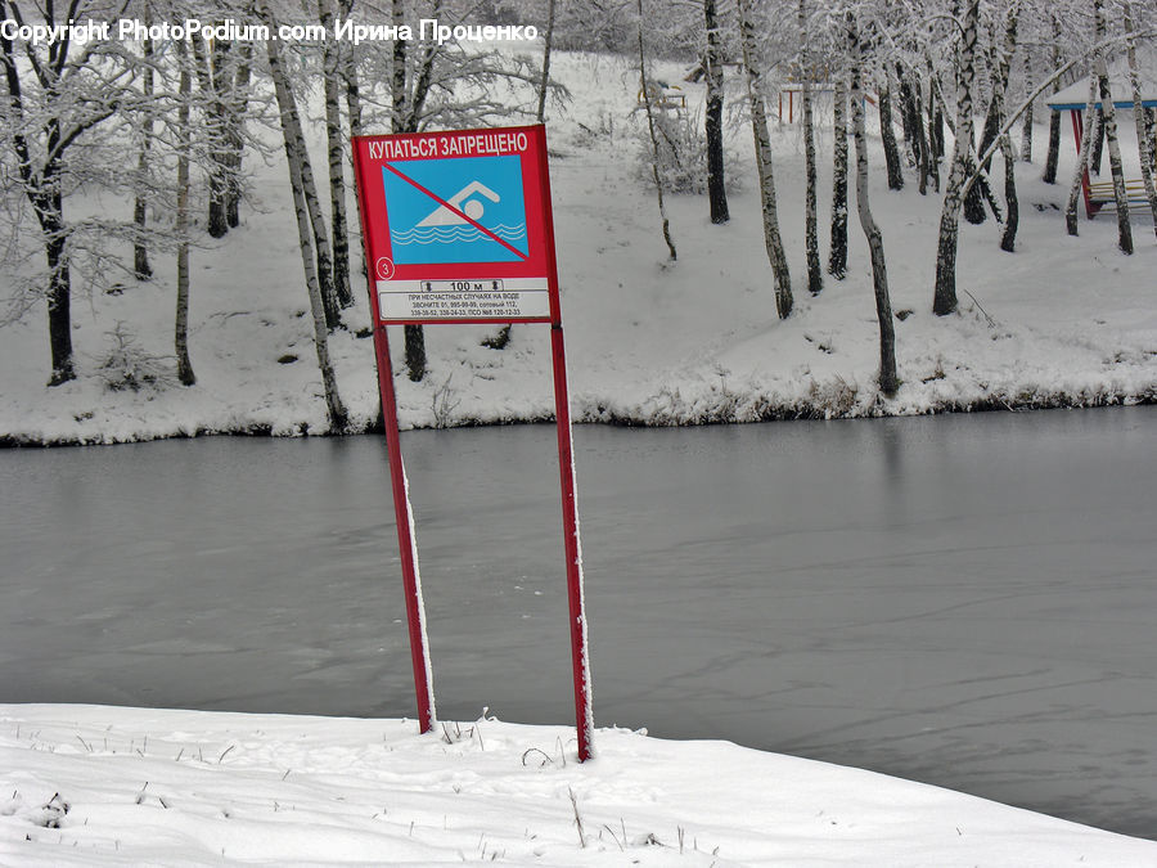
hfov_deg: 18.9
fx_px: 3476
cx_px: 578
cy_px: 434
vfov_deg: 14.2
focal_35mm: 104
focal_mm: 26.5
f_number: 4.7
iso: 50
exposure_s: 1/67.8
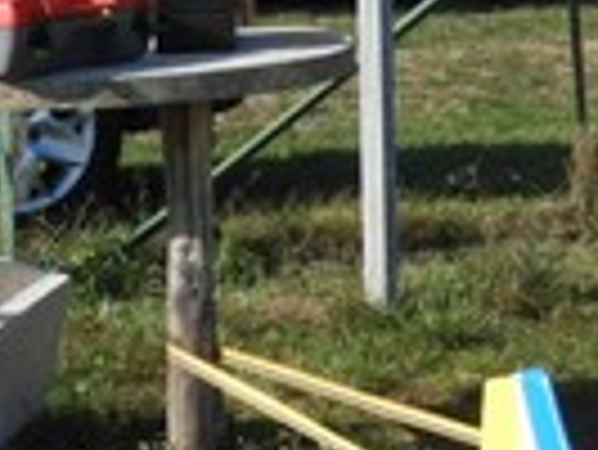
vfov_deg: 6.2
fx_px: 4167
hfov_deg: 7.8
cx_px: 1214
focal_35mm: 241
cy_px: 126
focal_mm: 7.2
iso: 100
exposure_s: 1/800
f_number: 3.8
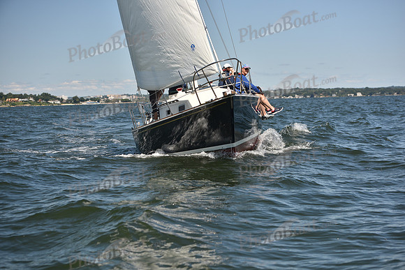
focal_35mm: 78
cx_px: 202
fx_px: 878
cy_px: 135
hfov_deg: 26.0
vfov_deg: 17.5
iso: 250
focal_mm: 78
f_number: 4
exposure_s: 1/1250
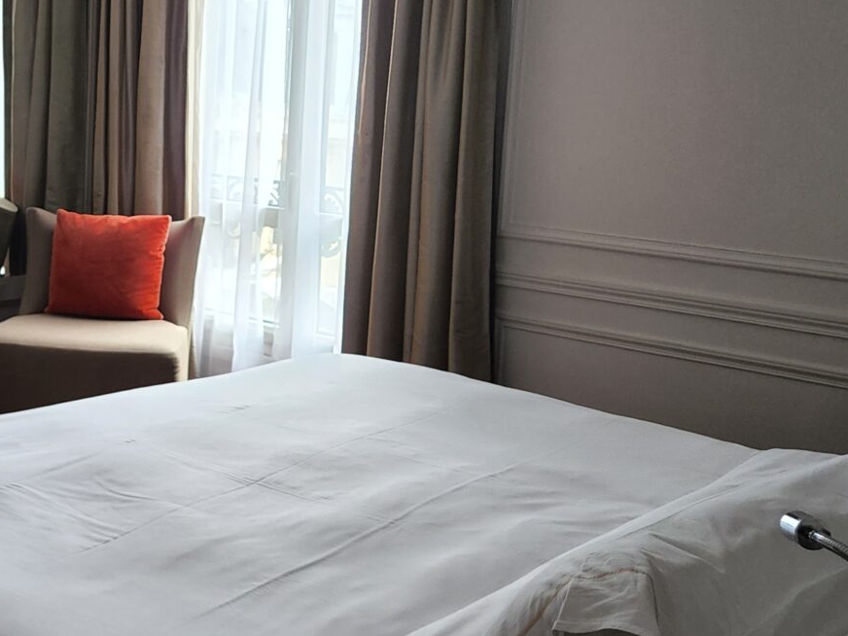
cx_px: 88
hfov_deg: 33.7
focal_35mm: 54
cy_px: 246
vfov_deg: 27.0
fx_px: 1323
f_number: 1.8
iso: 200
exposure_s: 1/180
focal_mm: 5.4
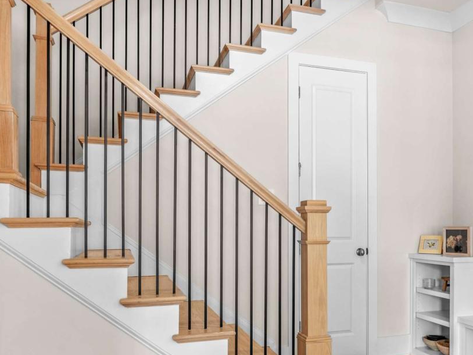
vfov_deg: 41.4
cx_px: 317
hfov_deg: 52.9
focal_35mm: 34
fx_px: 465
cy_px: 227
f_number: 9
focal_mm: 16
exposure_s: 1/2.5
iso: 250
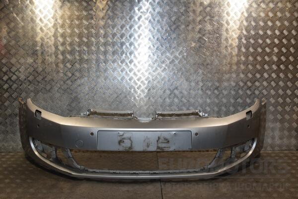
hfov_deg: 51.3
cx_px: 149
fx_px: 310
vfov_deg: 35.5
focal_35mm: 38
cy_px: 100
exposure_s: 1/200
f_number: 9
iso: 800
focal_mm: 25
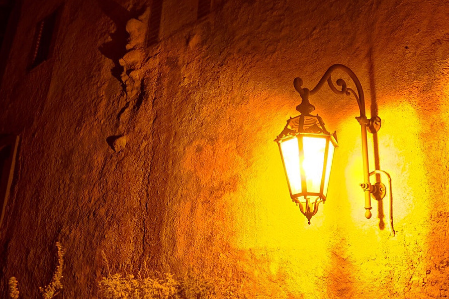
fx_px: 536
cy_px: 99
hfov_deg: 45.3
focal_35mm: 43
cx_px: 194
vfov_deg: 31.0
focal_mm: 8.8
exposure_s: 1/10
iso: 100
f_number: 1.8
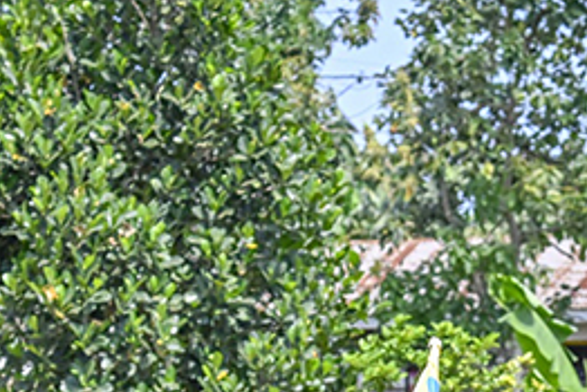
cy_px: 704
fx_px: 6216
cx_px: 587
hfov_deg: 5.4
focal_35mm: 381
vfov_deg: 3.6
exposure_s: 1/1600
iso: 720
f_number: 7.1
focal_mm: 100
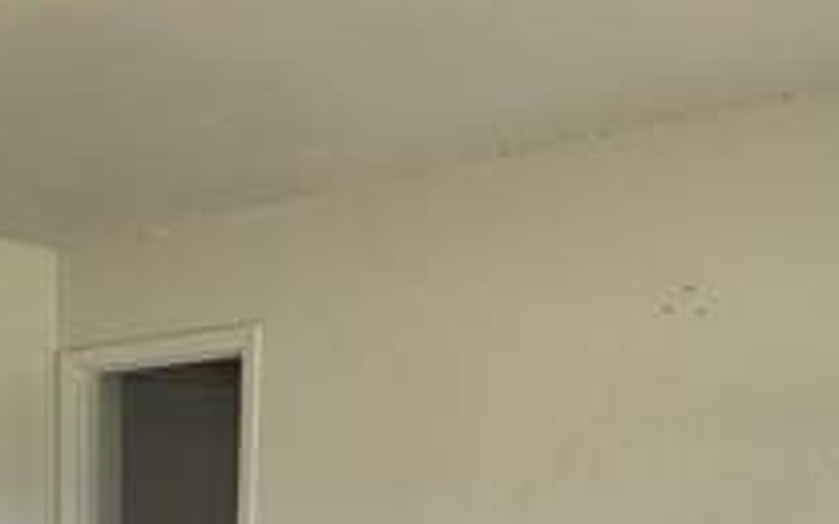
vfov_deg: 19.7
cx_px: 40
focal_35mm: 57
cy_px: 786
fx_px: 1303
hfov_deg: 33.3
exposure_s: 1/120
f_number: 2.2
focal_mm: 2.22
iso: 125
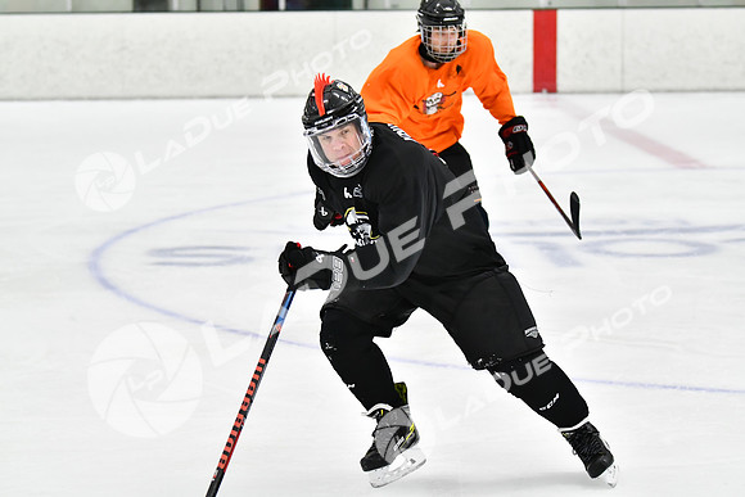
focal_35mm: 108
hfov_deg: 18.9
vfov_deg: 12.7
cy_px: 248
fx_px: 2235
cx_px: 372
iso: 5000
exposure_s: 1/1250
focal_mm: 72
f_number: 2.8
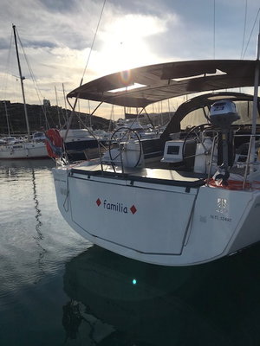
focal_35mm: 28
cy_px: 173
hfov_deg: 49.7
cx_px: 130
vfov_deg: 63.4
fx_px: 280
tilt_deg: -5.6
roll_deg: +4.2
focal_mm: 3.99
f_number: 1.8
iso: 25
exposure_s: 1/5988
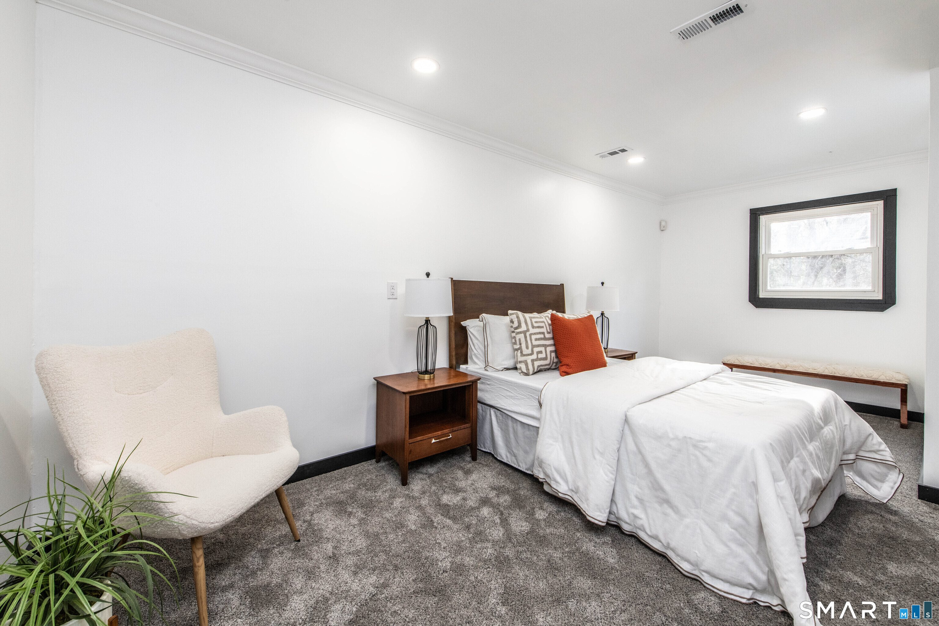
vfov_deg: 81.2
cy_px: 313
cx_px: 470
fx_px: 365
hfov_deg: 104.3
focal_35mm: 14
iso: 800
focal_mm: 14
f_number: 10
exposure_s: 1/30
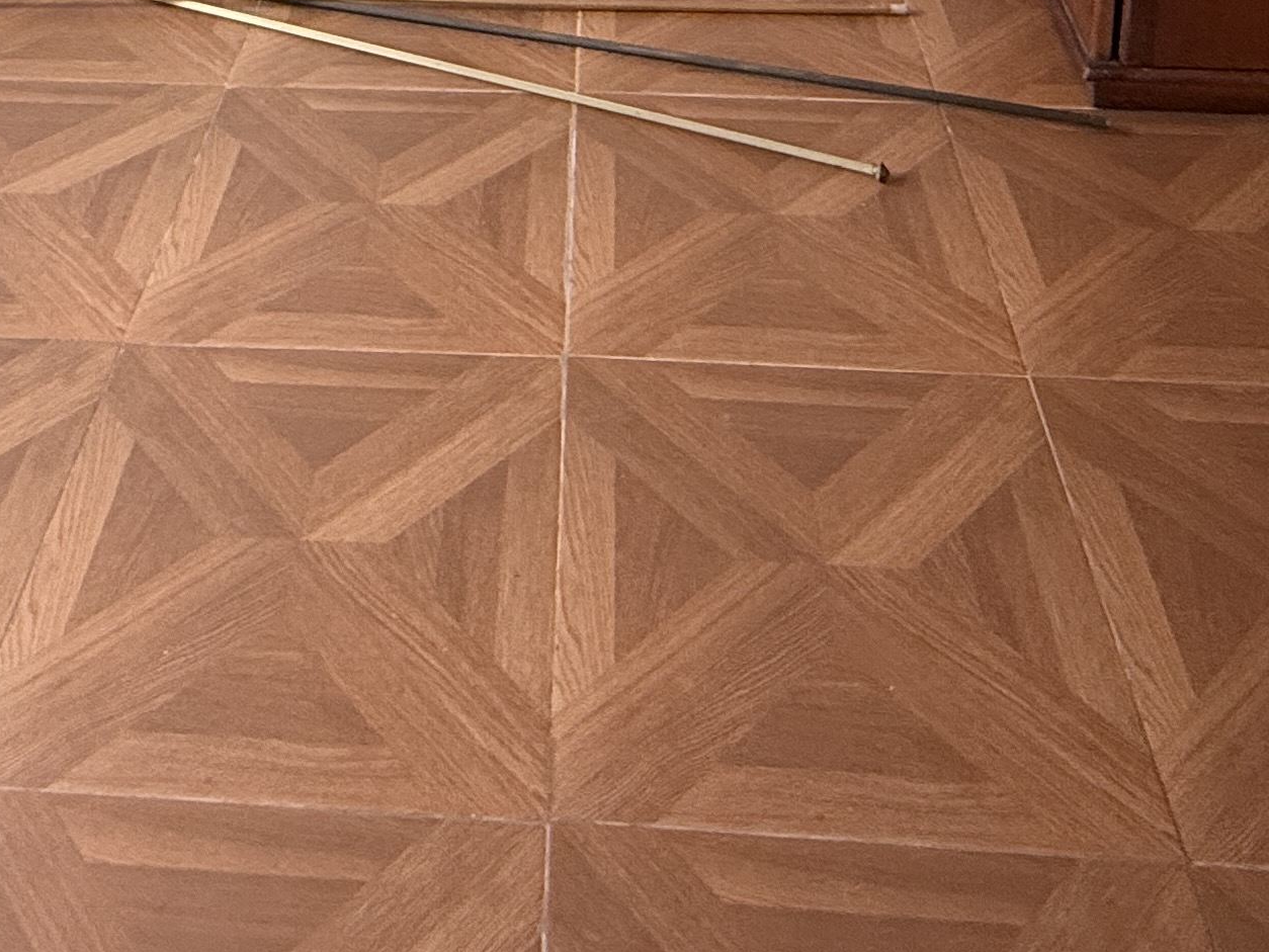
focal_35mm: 45
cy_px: -542
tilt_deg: -11.3
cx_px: 492
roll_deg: +0.5
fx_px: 1650
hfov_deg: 41.8
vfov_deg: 24.0
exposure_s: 1/99
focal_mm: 2.22
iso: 125
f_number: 2.2
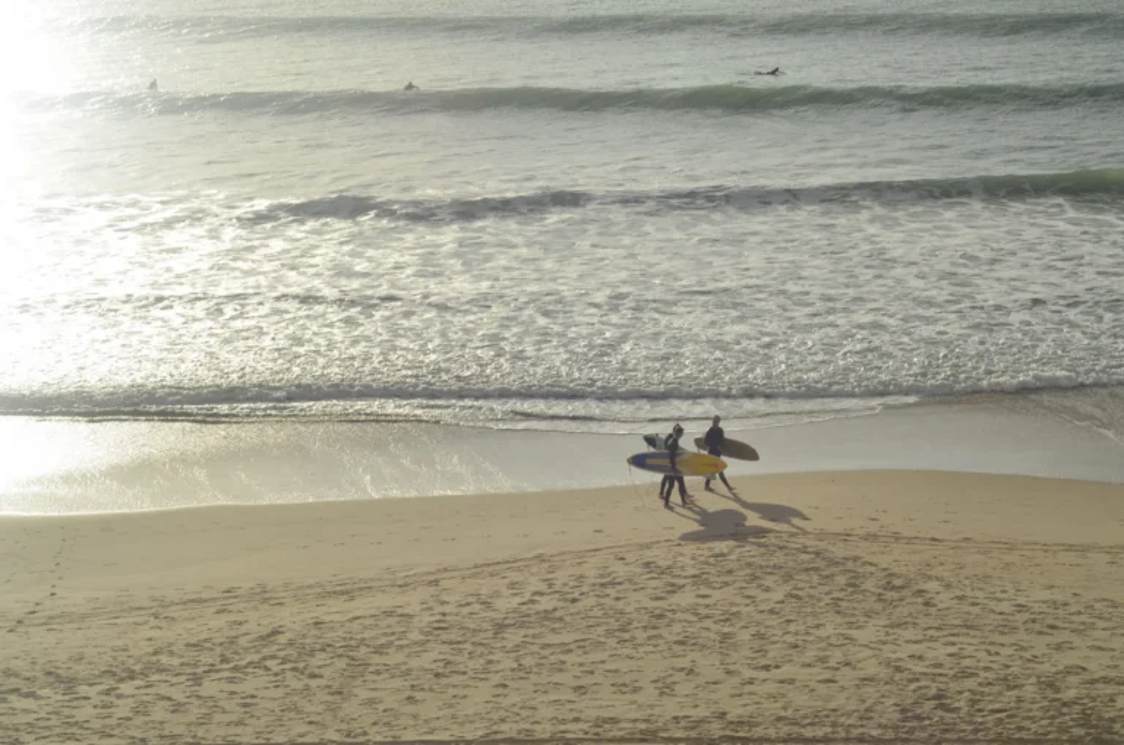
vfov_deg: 18.1
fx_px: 2337
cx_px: 562
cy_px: 372
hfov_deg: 27.0
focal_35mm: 75
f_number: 10
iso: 100
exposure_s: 1/400
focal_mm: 50
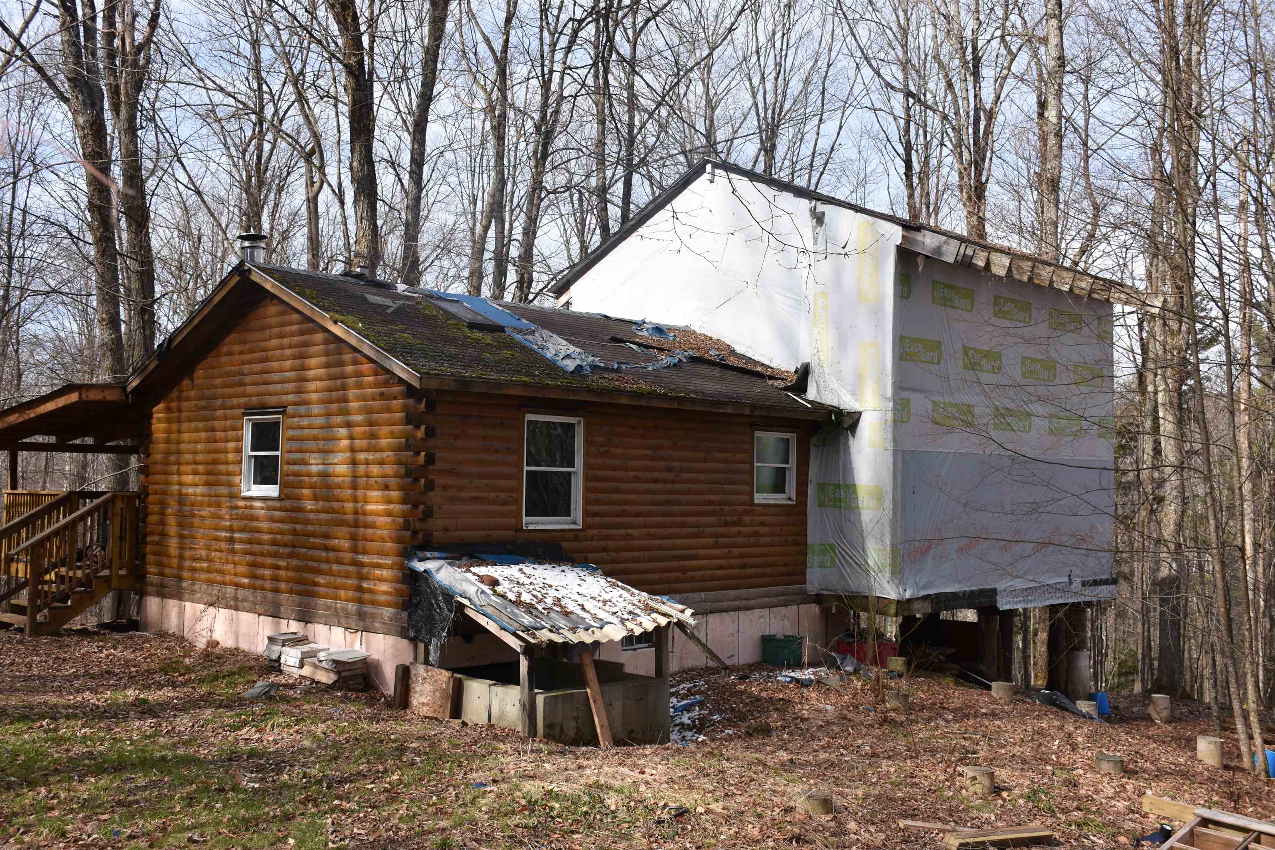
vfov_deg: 36.9
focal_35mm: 36
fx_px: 1275
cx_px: 638
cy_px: 425
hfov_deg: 53.1
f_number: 6.3
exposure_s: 1/250
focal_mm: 24
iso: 100
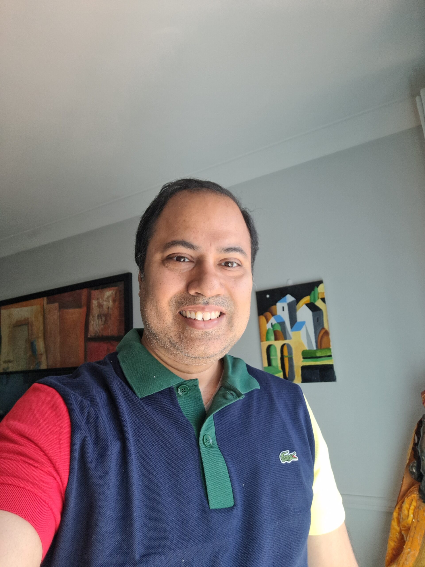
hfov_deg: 54.9
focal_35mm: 25
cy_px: 284
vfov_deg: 69.4
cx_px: 212
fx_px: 409
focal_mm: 3.72
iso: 64
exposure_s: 1/50
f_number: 2.2
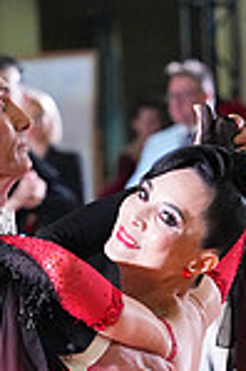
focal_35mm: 502
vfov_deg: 4.1
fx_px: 5157
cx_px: 88
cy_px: 593
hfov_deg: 2.7
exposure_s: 1/400
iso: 10000
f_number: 5
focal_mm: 129
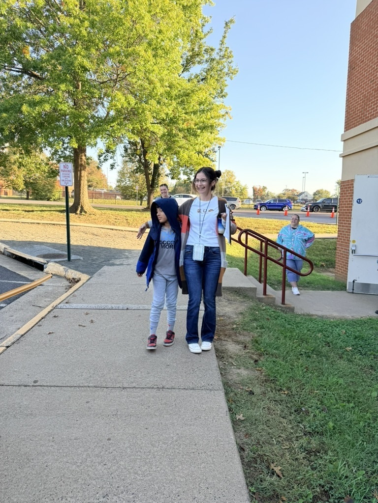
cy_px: 252
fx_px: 349
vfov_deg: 71.6
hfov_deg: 56.8
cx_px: 189
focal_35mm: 24
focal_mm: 6.76
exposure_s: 1/858
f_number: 1.78
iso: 80
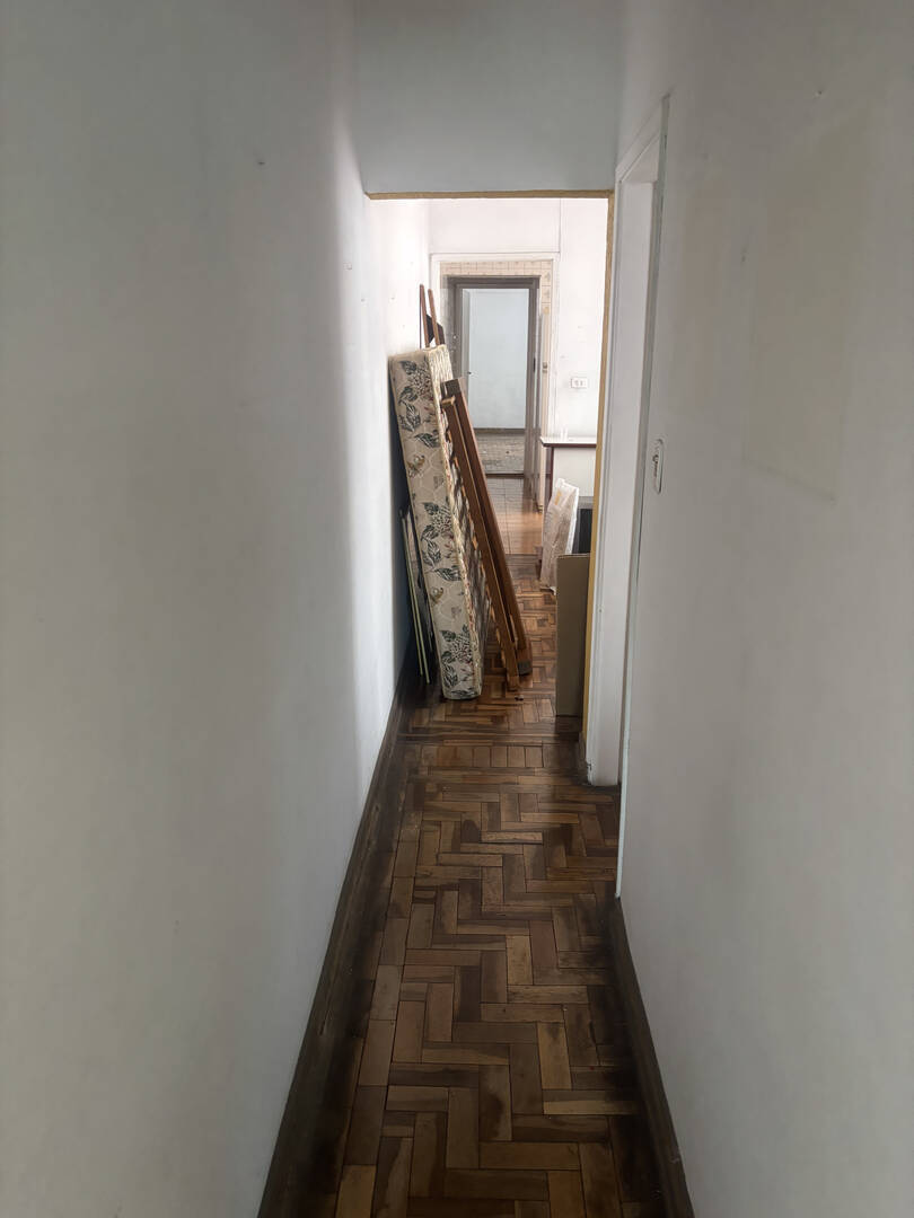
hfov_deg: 53.1
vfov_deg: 67.3
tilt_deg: -16.9
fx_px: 915
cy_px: 609
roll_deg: +0.0
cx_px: 457
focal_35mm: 26
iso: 250
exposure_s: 1/60
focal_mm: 5.96
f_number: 1.6
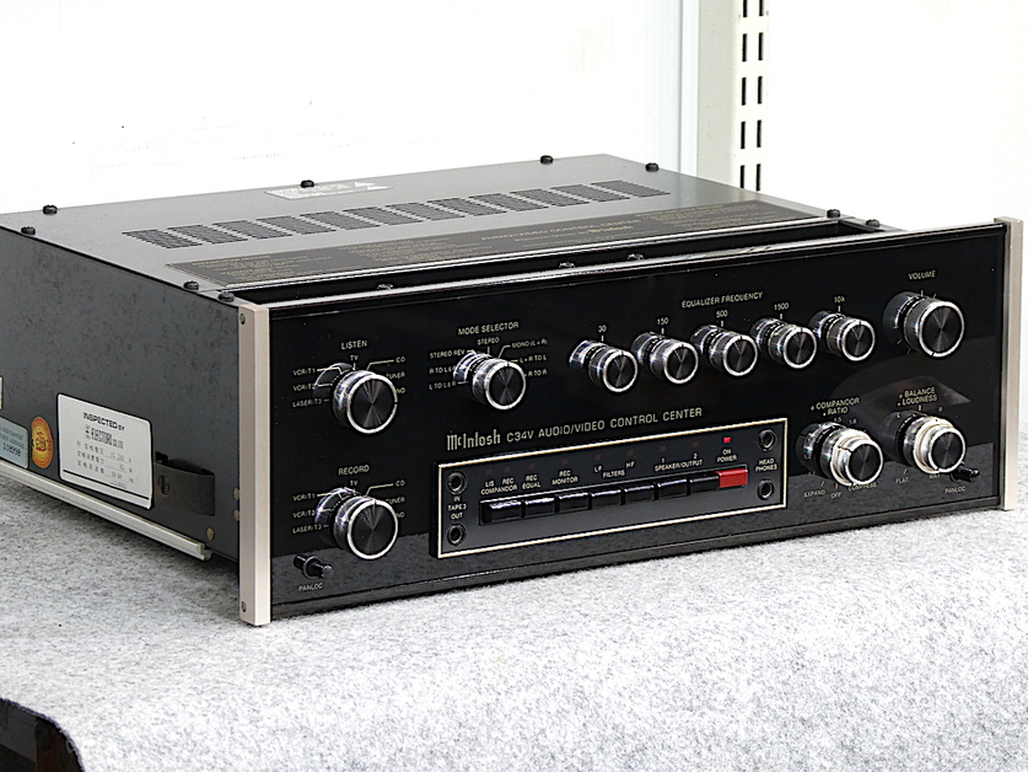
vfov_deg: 9.1
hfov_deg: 12.0
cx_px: 494
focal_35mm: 164
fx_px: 4871
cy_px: 352
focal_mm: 25.6
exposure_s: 1/6
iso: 200
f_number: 5.4
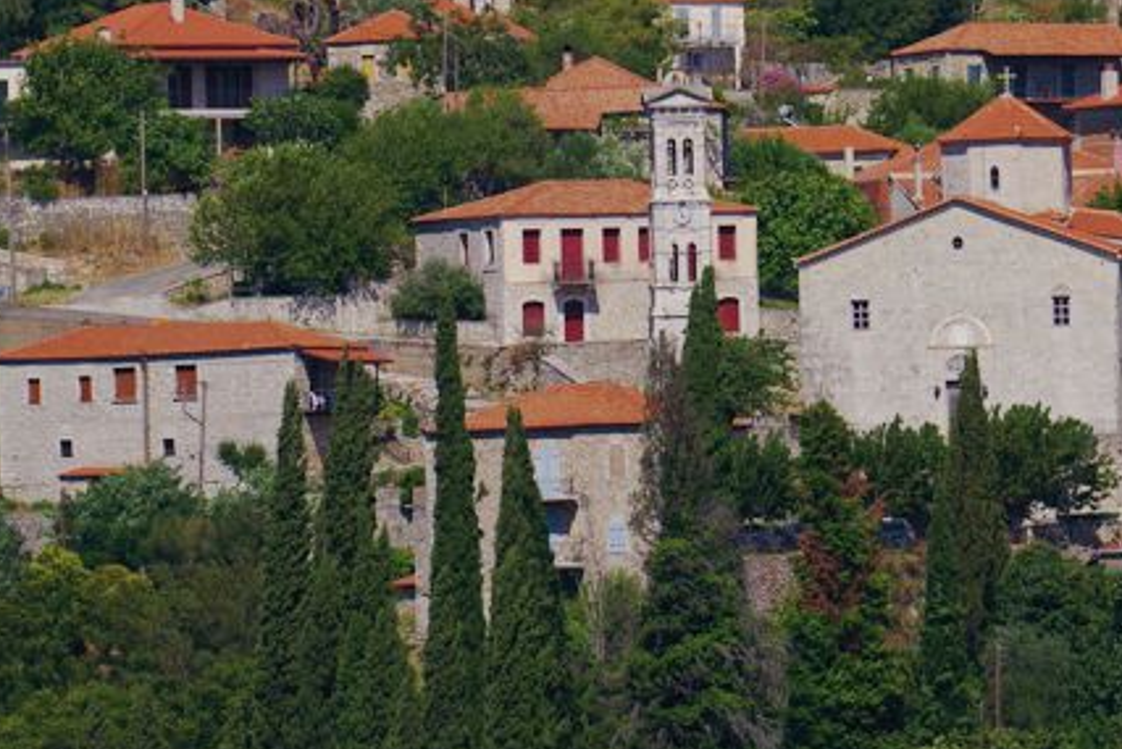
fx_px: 21012
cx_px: 883
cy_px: 147
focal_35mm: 674
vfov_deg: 2.0
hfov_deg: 3.1
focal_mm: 360
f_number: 10
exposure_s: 1/1000
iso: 200
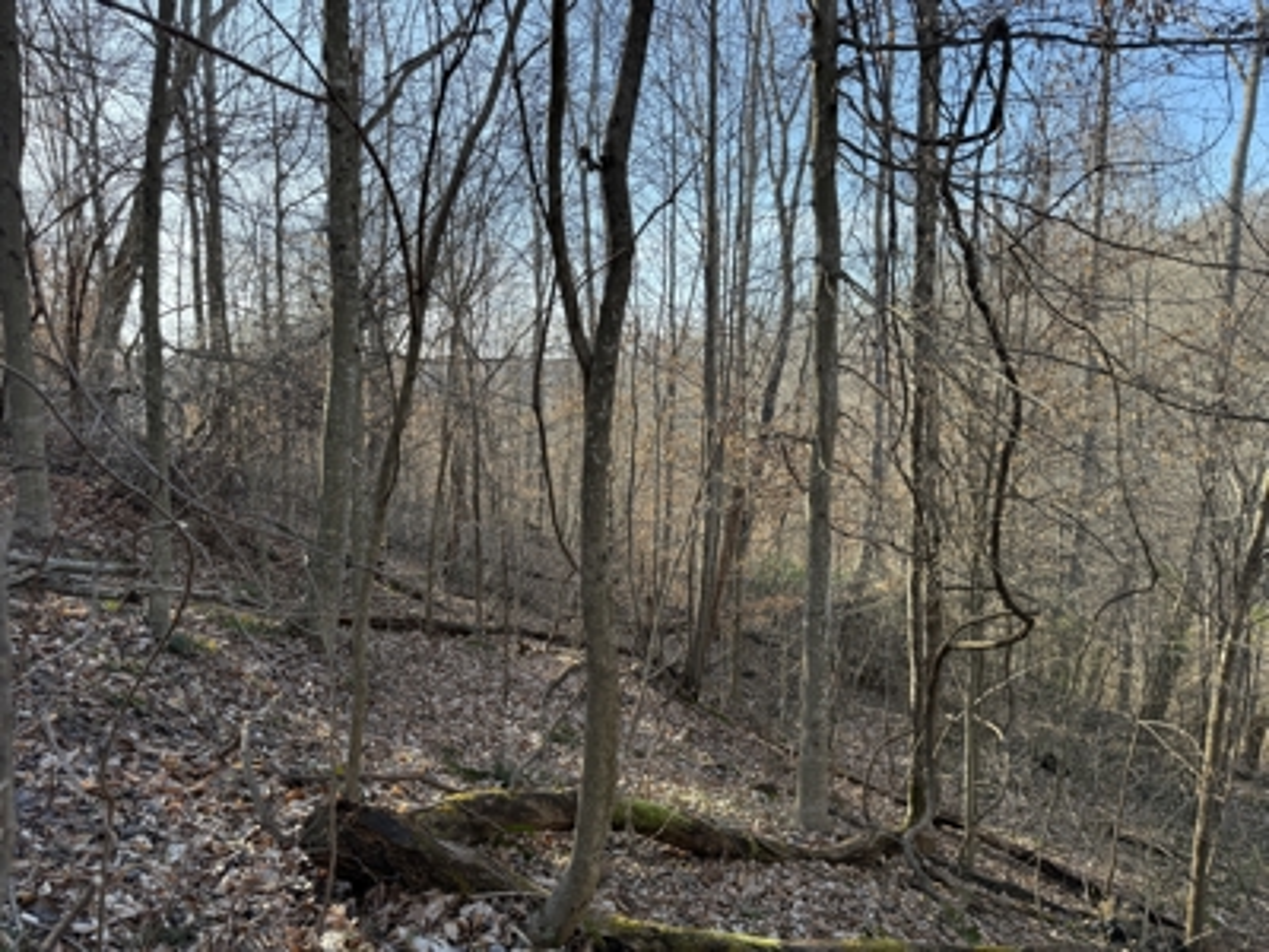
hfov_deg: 71.6
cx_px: 634
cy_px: 476
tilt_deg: -6.9
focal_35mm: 24
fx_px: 880
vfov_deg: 56.8
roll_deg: +1.1
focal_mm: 6.76
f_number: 1.78
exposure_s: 1/765
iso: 100
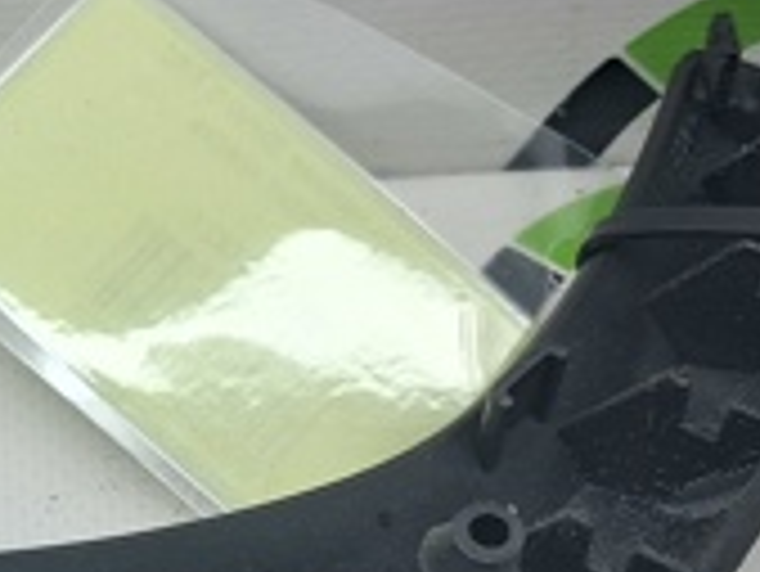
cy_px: 421
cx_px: -18
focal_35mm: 102
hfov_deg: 18.7
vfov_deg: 14.5
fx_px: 2241
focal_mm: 4
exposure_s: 1/100
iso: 50
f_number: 1.8
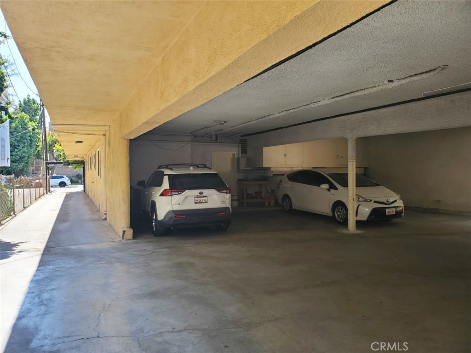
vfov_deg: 53.1
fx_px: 354
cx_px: 236
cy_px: 176
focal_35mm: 26
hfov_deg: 67.3
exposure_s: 1/105
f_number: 2.4
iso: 50
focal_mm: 4.3
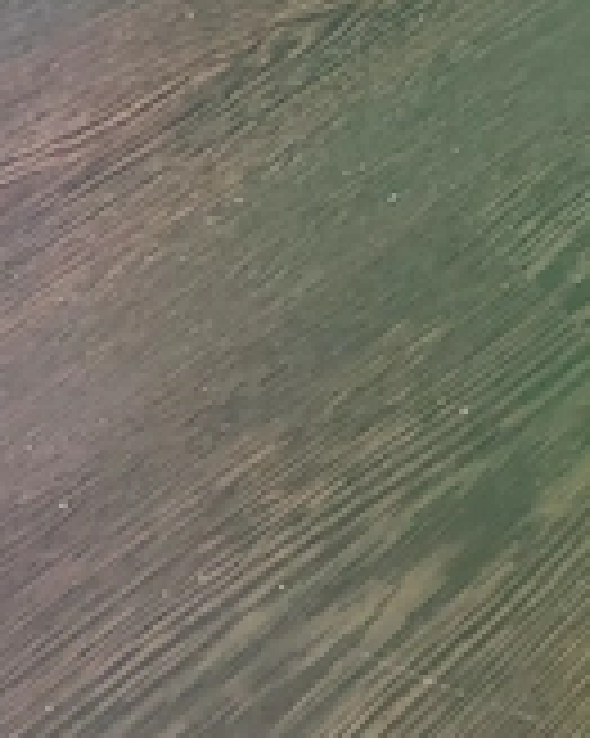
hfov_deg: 24.4
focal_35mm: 62
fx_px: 1355
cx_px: 405
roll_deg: -1.3
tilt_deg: -37.3
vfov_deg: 27.1
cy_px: -135
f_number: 1.8
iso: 500
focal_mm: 4.25
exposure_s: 1/53
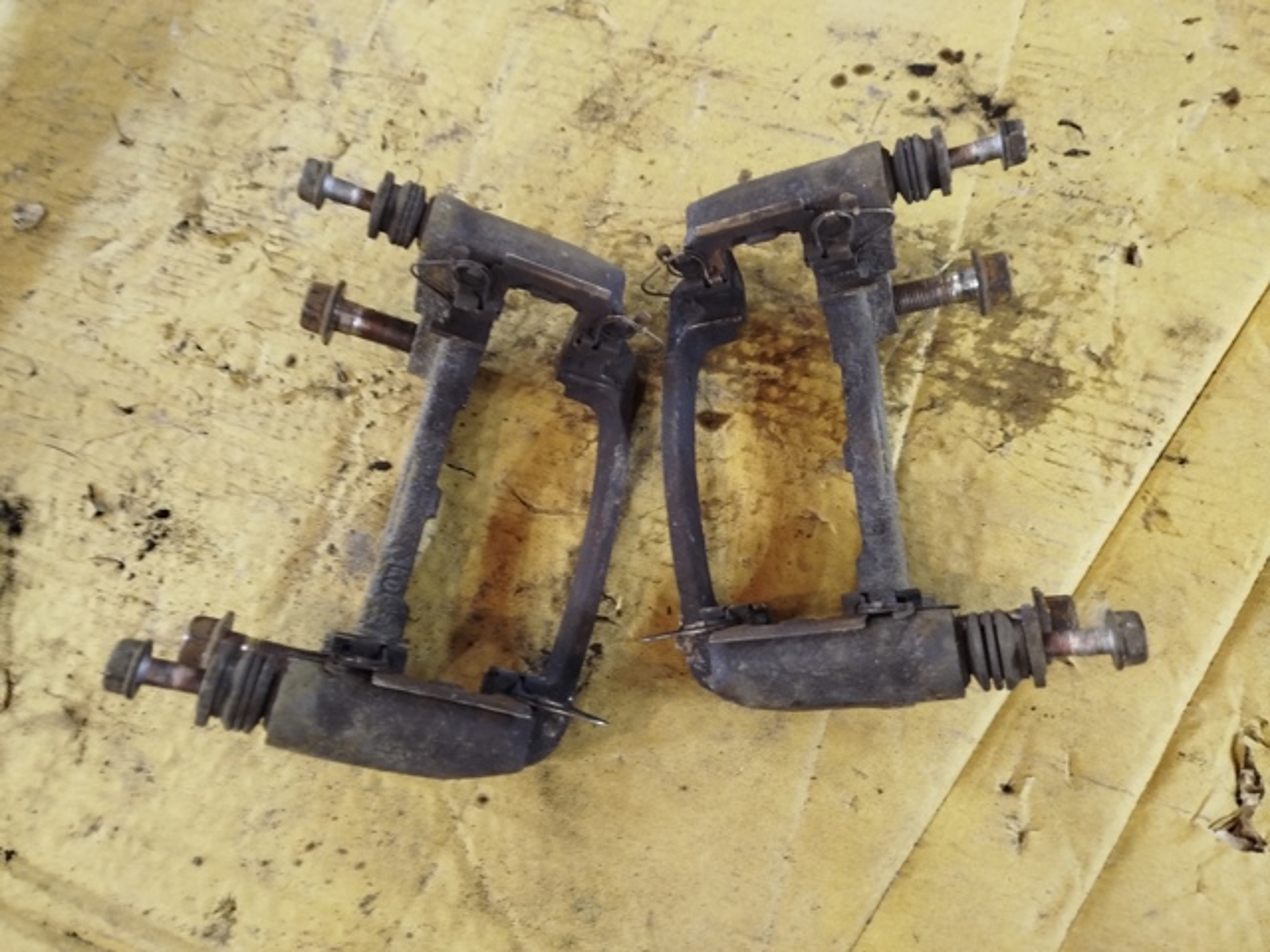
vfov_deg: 56.8
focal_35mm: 24
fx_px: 881
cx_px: 635
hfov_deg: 71.6
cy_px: 476
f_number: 1.7
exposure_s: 1/33
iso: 640
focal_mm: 5.31
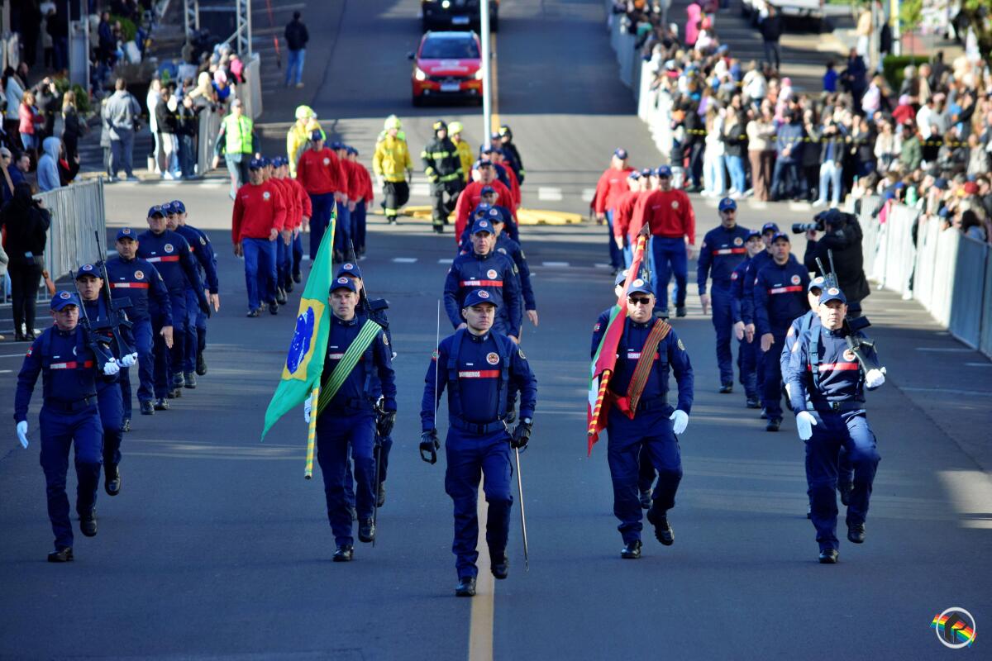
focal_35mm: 232
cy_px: 330
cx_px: 496
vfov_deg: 5.9
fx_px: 6406
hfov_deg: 8.9
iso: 400
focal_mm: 155
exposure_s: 1/1000
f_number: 5
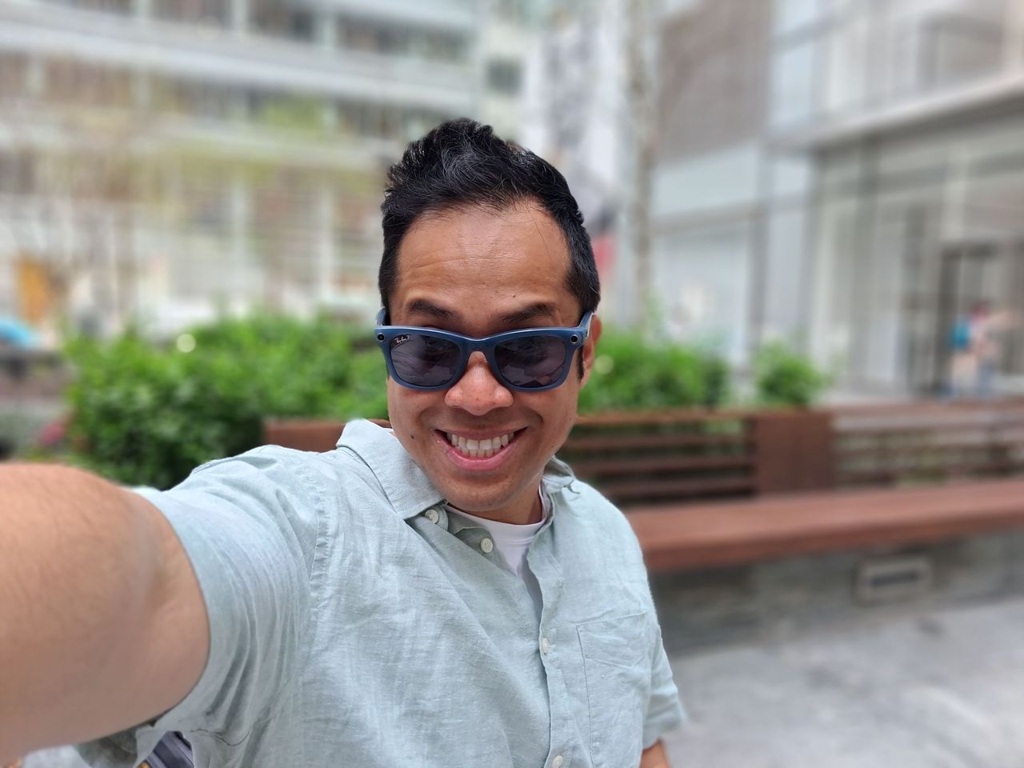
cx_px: 512
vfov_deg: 51.4
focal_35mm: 27
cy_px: 384
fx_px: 799
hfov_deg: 65.3
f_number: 1.8
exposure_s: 1/120
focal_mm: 4
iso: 64
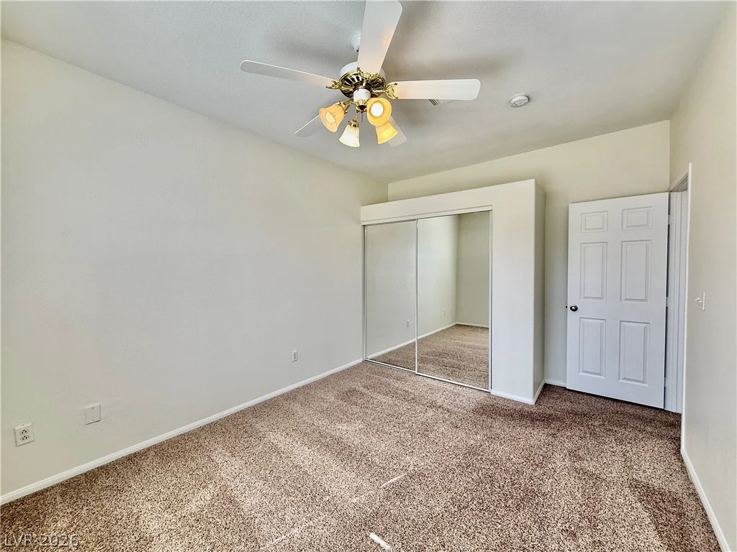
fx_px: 298
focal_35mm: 14
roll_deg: +0.5
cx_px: 368
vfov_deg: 85.7
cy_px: 276
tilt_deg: -1.6
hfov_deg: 102.1
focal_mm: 2.22
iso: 50
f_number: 2.2
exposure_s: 1/181
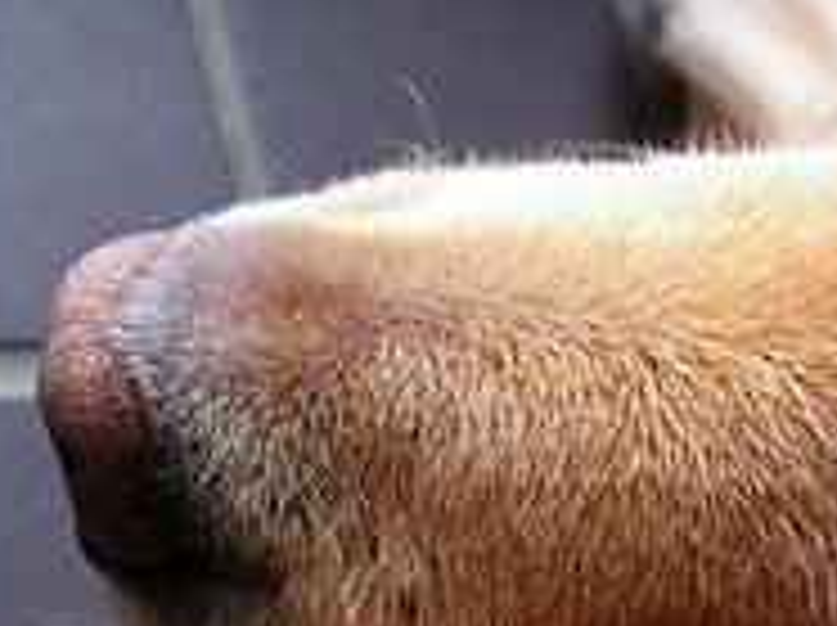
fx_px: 2463
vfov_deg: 14.3
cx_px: 878
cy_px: 608
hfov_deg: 18.7
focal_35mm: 102
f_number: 2.8
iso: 80
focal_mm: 7.8
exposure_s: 1/40
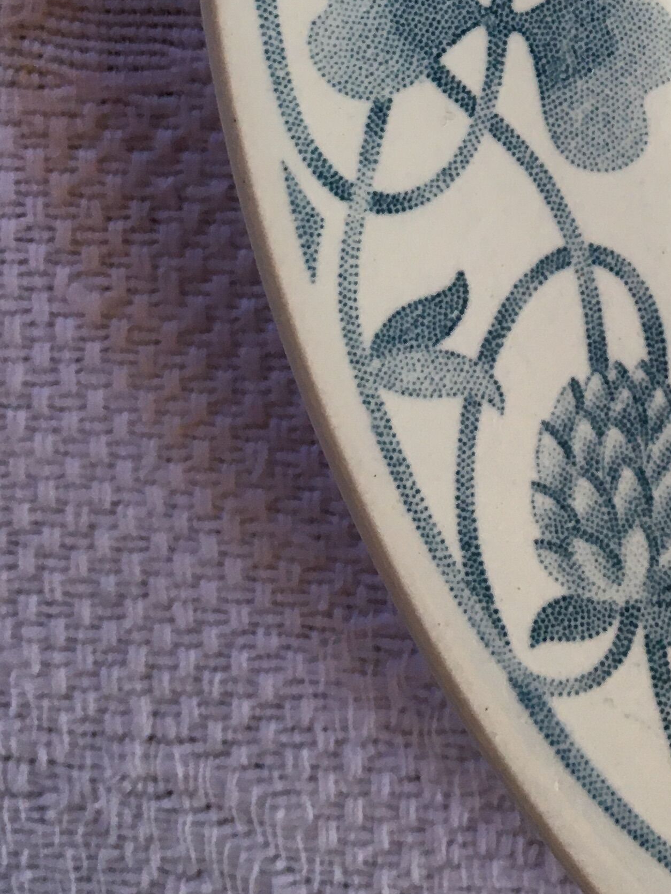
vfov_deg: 25.8
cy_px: -74
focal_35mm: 70
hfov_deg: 20.2
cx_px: 706
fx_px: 1809
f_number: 2.2
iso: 40
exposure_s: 1/33
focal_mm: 4.15
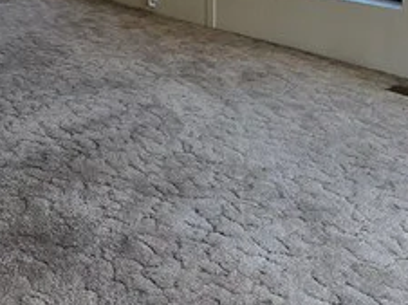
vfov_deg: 22.1
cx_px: 23
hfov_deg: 30.9
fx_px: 695
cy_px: -99
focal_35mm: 59
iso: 40
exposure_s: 1/120
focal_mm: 2.2
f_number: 1.9
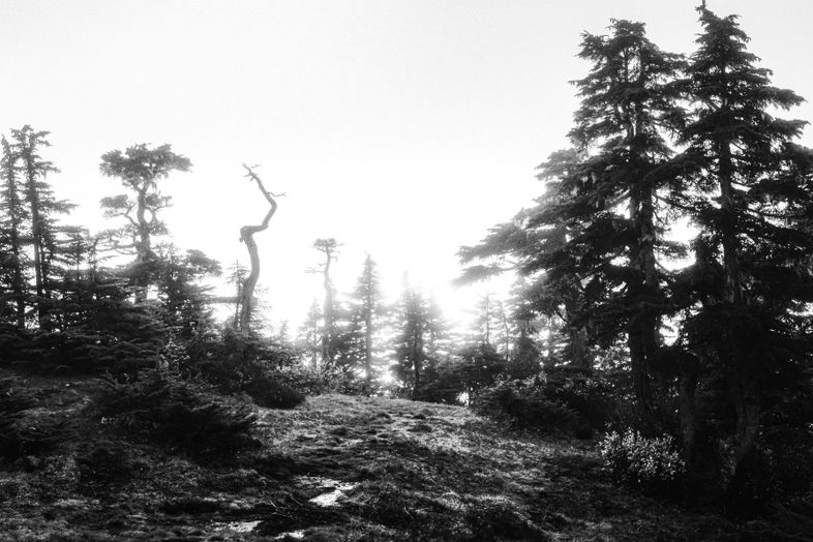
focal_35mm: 54
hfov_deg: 36.9
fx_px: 1219
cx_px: 405
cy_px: 268
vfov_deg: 25.1
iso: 1000
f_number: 7.1
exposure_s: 1/1100
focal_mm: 35
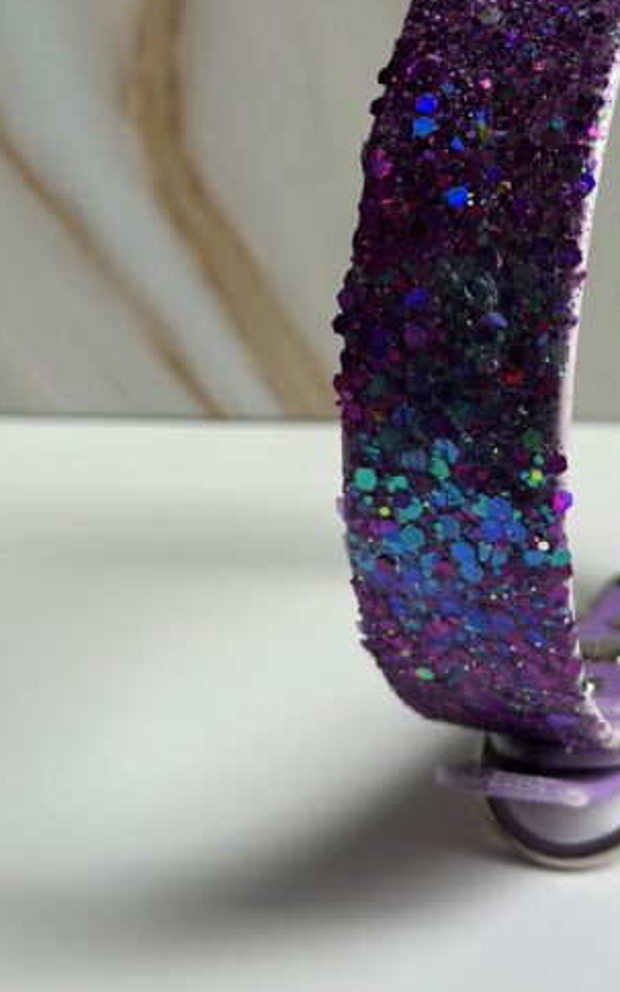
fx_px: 2272
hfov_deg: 15.3
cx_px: 571
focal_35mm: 84
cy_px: 297
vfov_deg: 24.5
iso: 80
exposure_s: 1/263
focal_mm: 6.86
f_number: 1.78
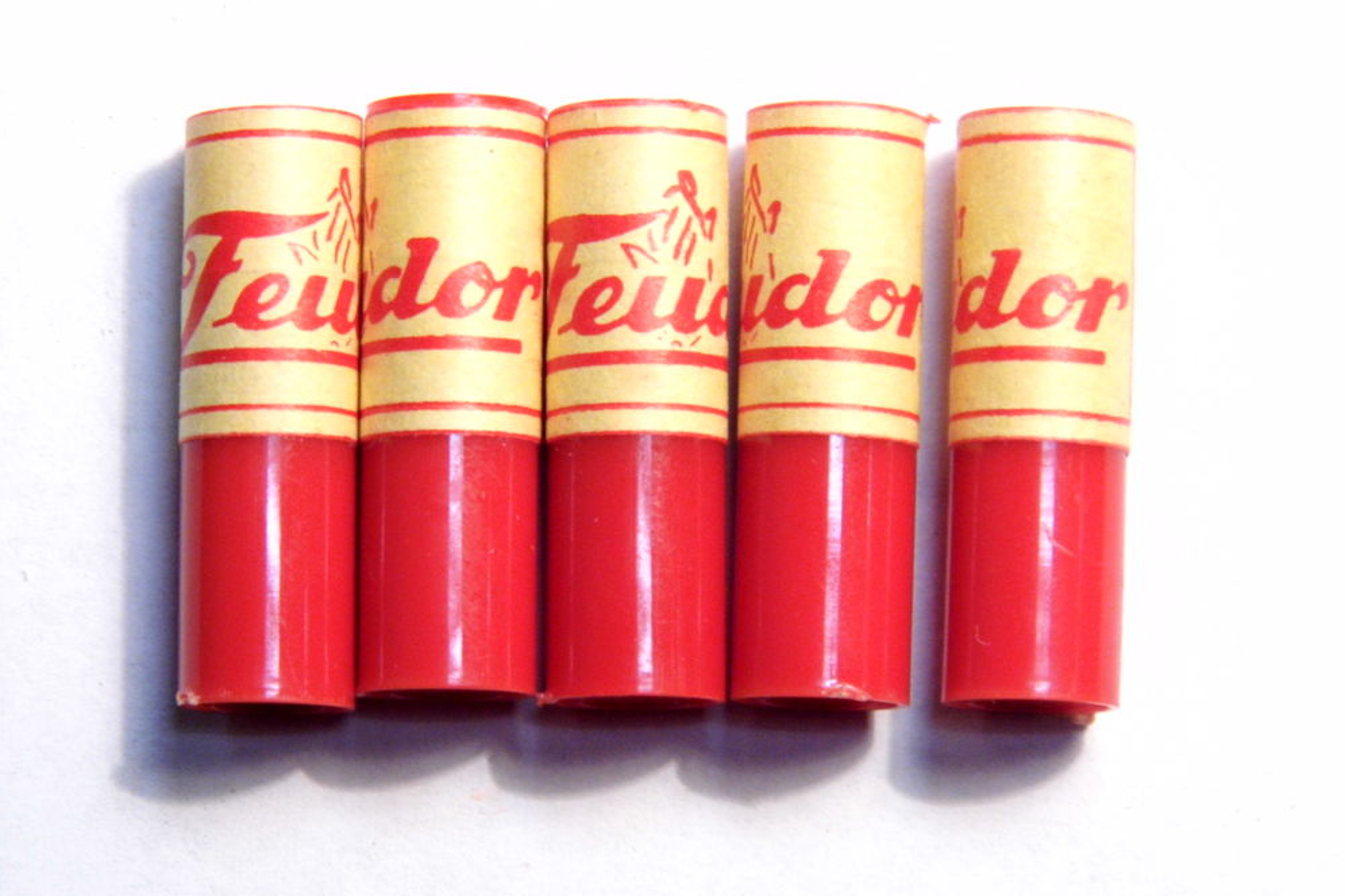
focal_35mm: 187
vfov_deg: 7.3
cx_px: 674
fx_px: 6986
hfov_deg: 11.0
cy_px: 449
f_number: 5.1
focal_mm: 32.1
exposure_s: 1/30
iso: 200
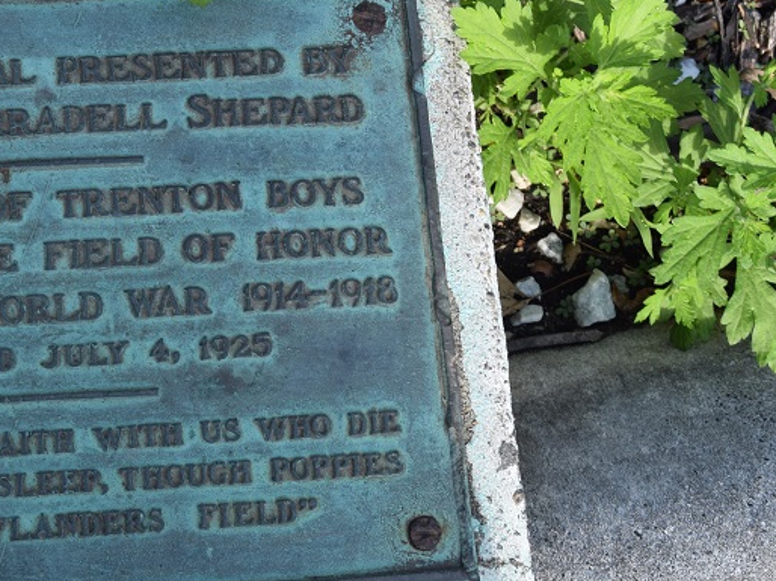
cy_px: 272
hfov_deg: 26.1
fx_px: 1636
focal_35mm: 73
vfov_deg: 20.1
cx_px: 133
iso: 280
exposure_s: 1/250
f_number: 8
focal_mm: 26
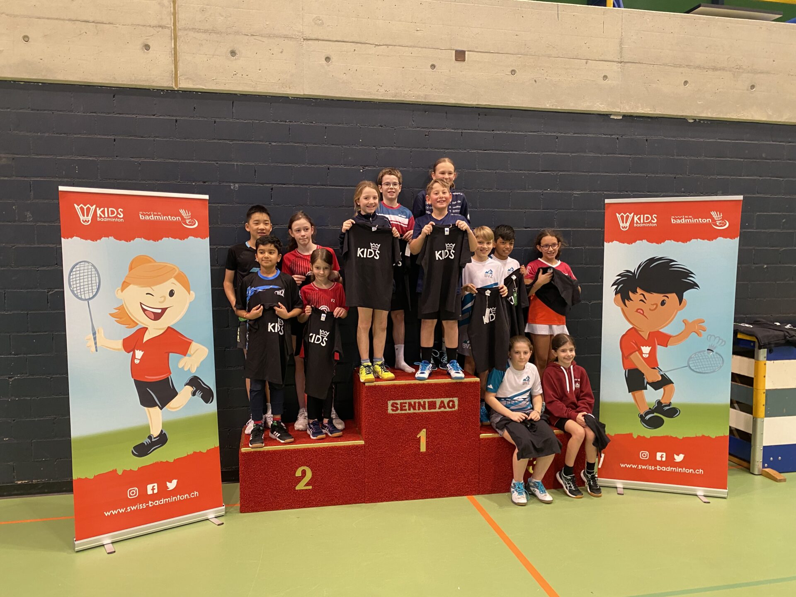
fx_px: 598
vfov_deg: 53.1
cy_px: 298
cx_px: 398
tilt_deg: -4.7
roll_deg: -0.4
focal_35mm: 26
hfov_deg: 67.3
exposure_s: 1/50
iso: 250
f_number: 1.8
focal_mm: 4.25
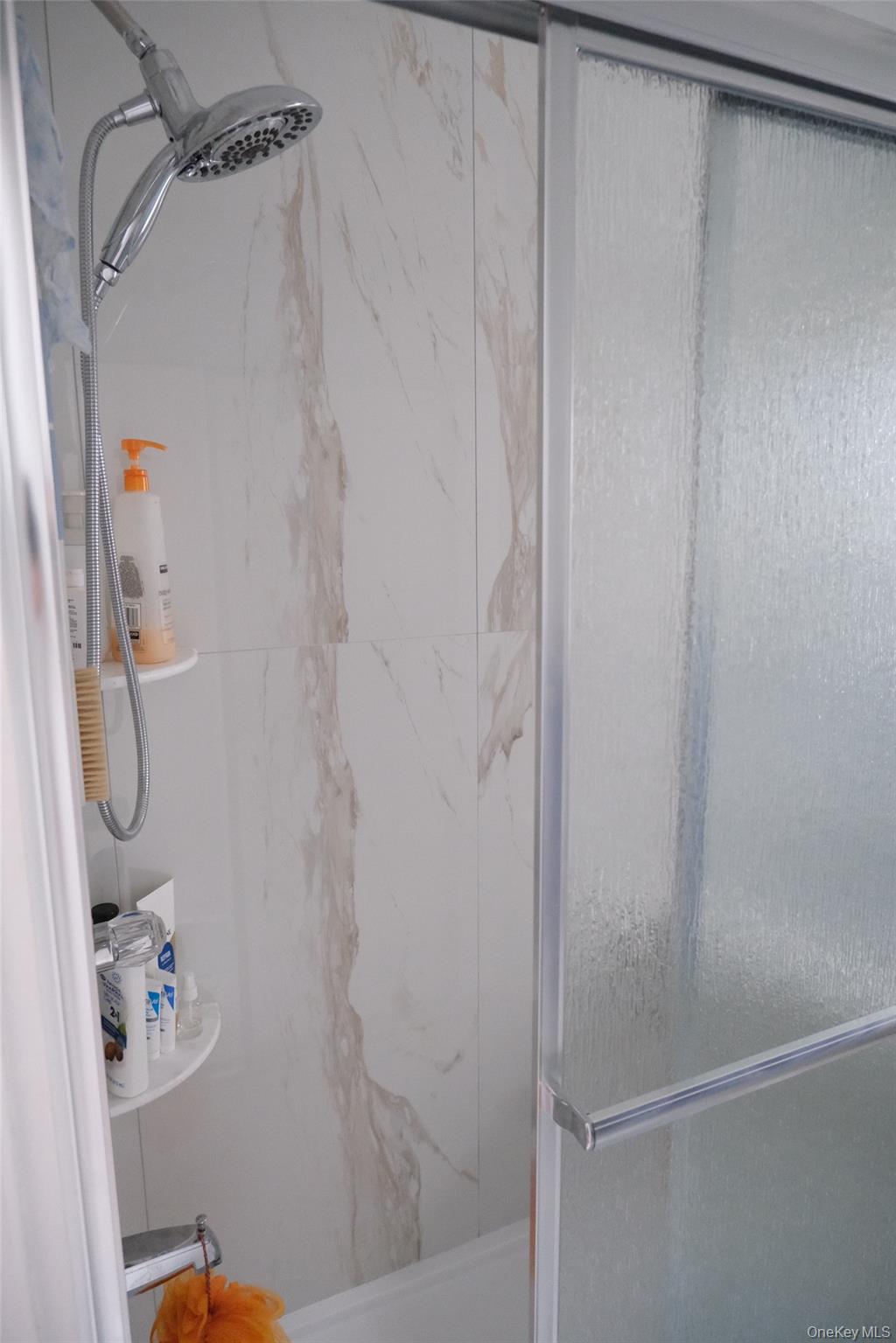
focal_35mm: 23
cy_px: 672
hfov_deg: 55.1
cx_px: 448
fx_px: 859
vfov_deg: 76.1
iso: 6400
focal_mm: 15
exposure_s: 1/100
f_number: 3.5
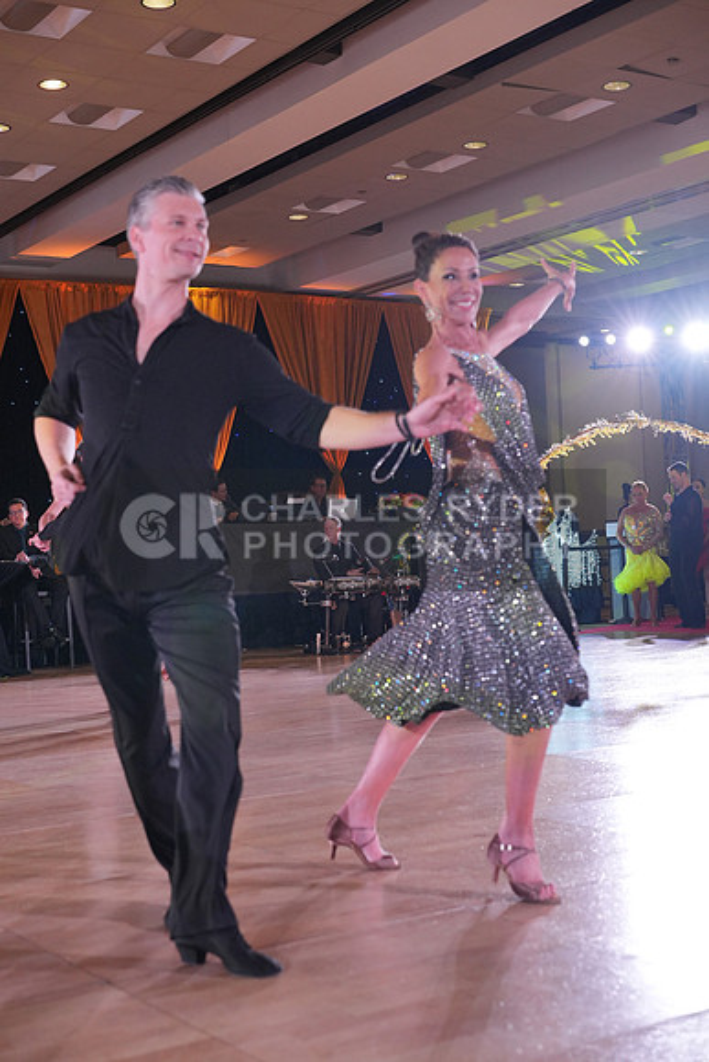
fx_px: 1476
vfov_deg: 39.6
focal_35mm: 50
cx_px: 354
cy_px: 531
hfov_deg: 27.0
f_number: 4
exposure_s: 1/400
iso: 2000
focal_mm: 50
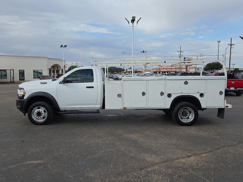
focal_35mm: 31
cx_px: 122
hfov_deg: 58.4
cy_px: 91
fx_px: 218
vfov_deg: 45.4
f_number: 1.8
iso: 76
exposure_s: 1/5000
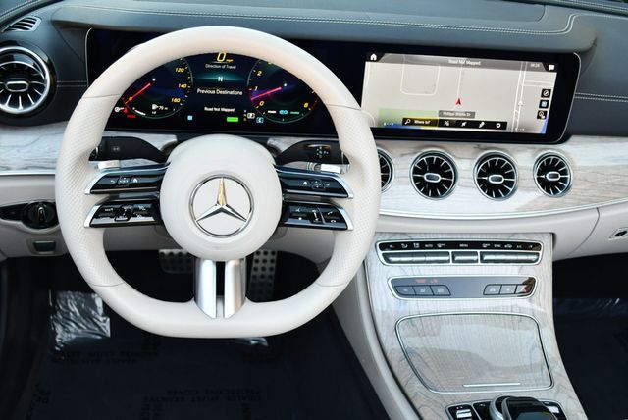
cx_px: 314
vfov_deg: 30.6
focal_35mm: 44
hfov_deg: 44.5
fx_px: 768
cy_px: 210
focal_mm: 22
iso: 500
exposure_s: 1/250
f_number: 3.8
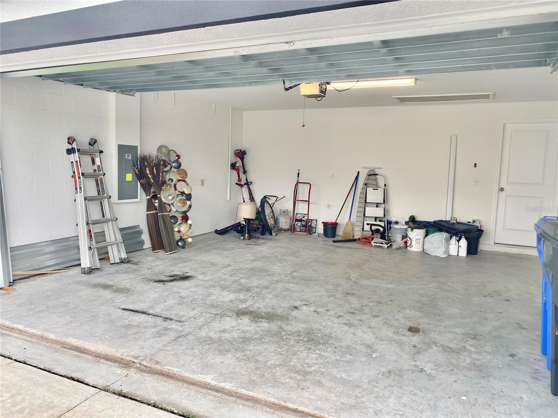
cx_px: 279
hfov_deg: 67.3
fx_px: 419
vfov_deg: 53.1
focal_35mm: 26
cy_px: 209
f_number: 1.8
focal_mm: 4.25
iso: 32
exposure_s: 1/193
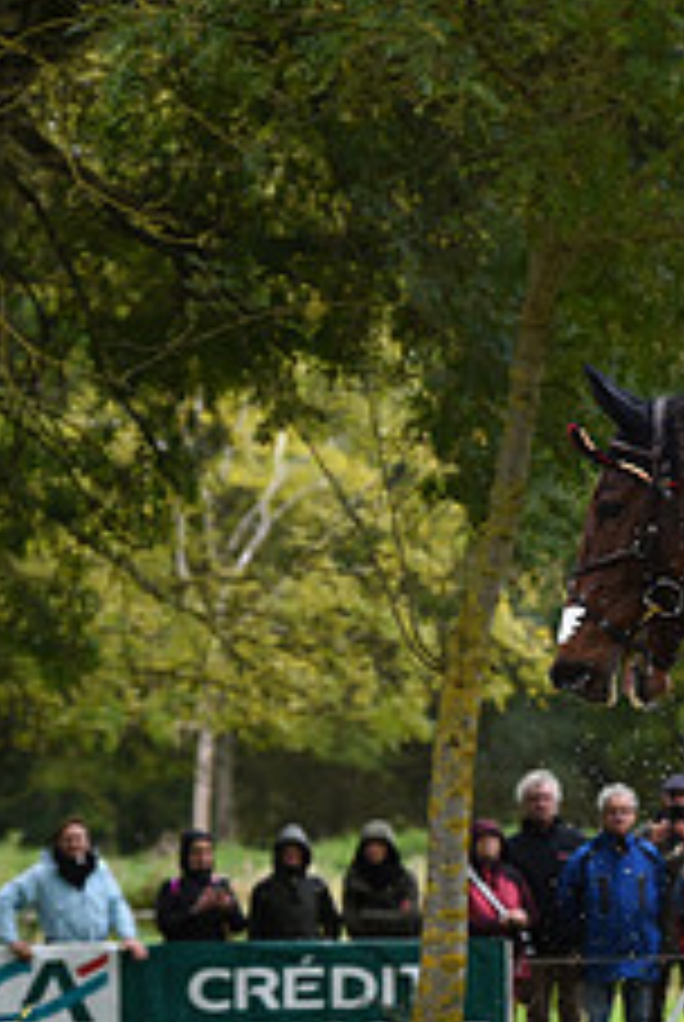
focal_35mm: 260
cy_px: 797
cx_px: 1296
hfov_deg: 5.2
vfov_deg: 7.9
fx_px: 7387
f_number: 4.5
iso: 800
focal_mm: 102
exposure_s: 1/1250
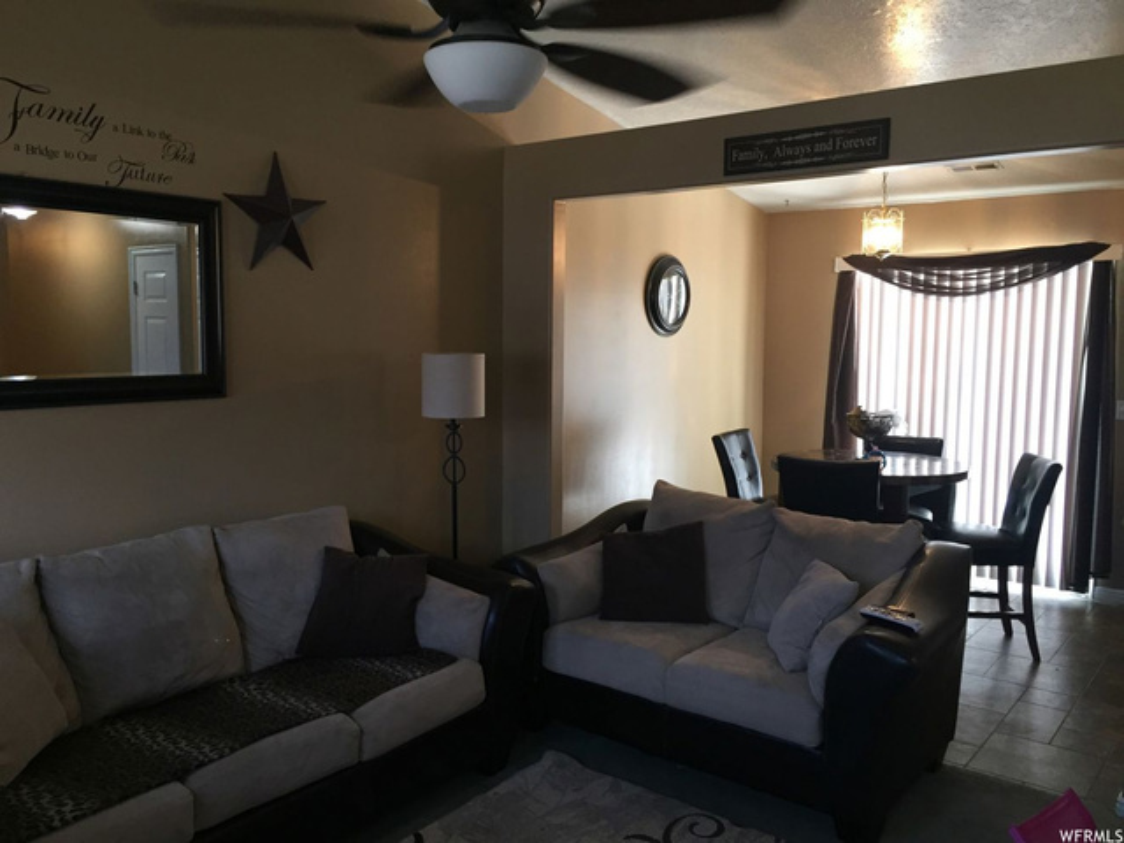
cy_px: 422
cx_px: 562
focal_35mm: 29
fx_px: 942
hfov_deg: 61.7
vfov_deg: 48.2
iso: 100
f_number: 2.2
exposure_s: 1/30
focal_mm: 4.15
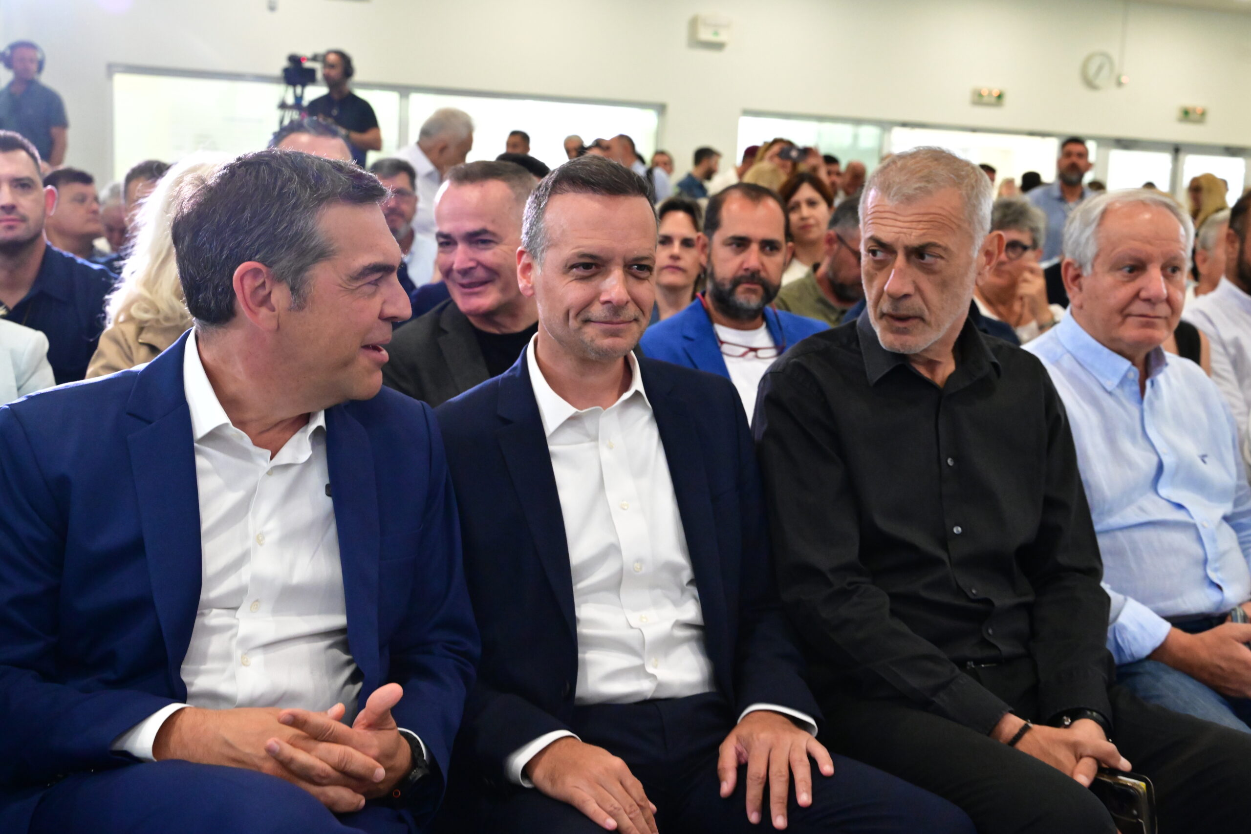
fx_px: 1494
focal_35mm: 43
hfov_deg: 45.4
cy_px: 417
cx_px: 626
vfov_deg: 31.2
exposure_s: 1/200
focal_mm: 43
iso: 8000
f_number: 5.6
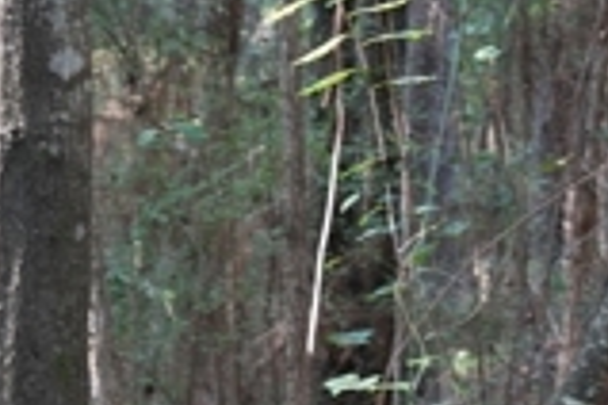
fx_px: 3057
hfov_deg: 11.1
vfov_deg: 7.5
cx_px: -206
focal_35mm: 181
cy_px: 485
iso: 250
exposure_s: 1/10
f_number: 5
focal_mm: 48
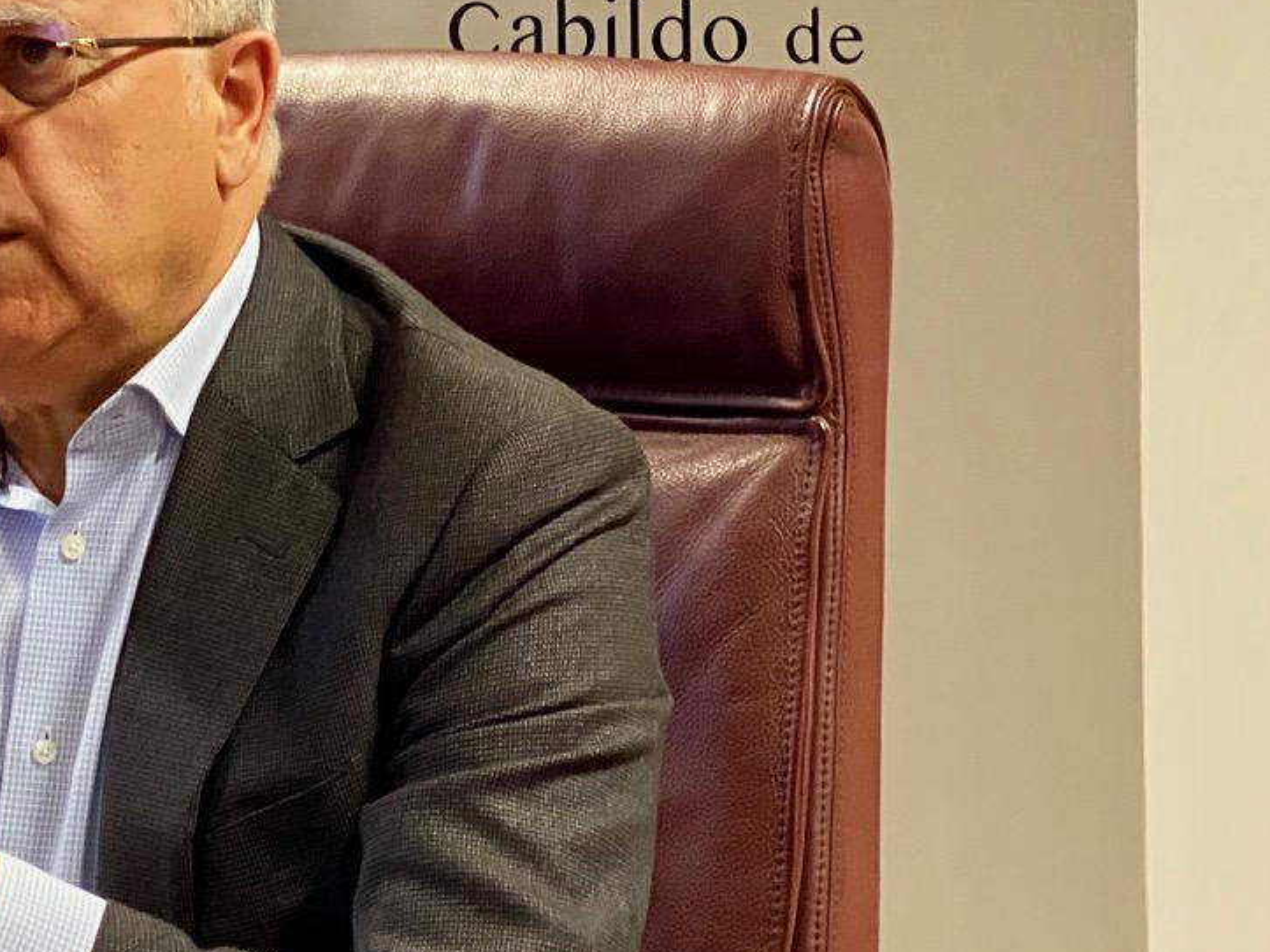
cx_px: 181
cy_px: 155
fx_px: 5319
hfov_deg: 13.5
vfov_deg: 10.2
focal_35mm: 145
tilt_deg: -2.5
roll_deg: +1.0
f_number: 2
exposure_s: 1/50
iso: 250
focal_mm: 6
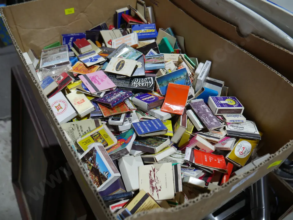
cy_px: 110
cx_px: 146
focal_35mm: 30
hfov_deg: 59.9
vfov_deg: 46.8
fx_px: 254
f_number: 3.6
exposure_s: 1/100
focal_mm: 15
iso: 200
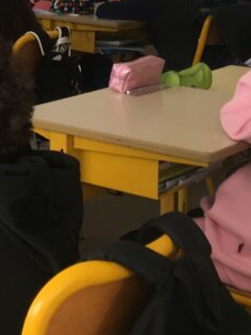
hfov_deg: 13.1
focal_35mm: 98
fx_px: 948
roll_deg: -0.1
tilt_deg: -0.4
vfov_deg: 18.8
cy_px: -85
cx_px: -250
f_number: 2.2
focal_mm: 4.15
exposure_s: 1/50
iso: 32
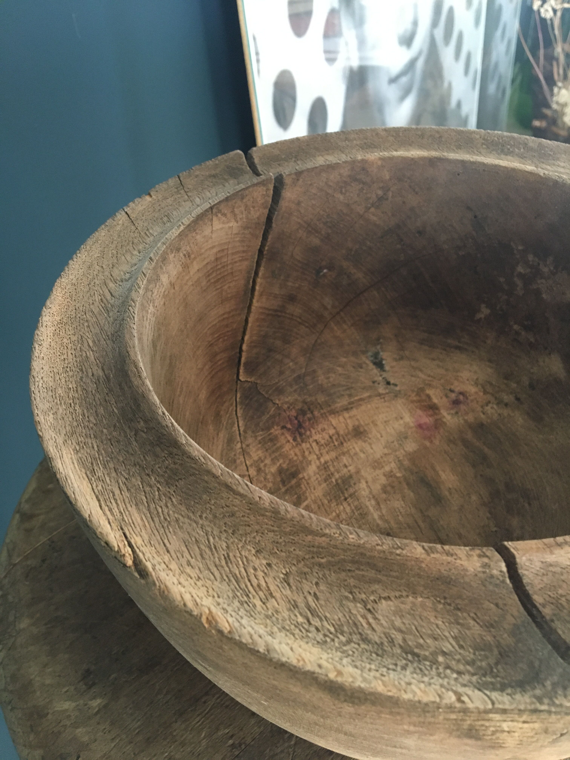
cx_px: 285
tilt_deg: -44.9
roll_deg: +2.5
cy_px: 380
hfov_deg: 48.2
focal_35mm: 29
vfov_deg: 61.7
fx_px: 637
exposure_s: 1/20
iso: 200
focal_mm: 4.15
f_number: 2.2
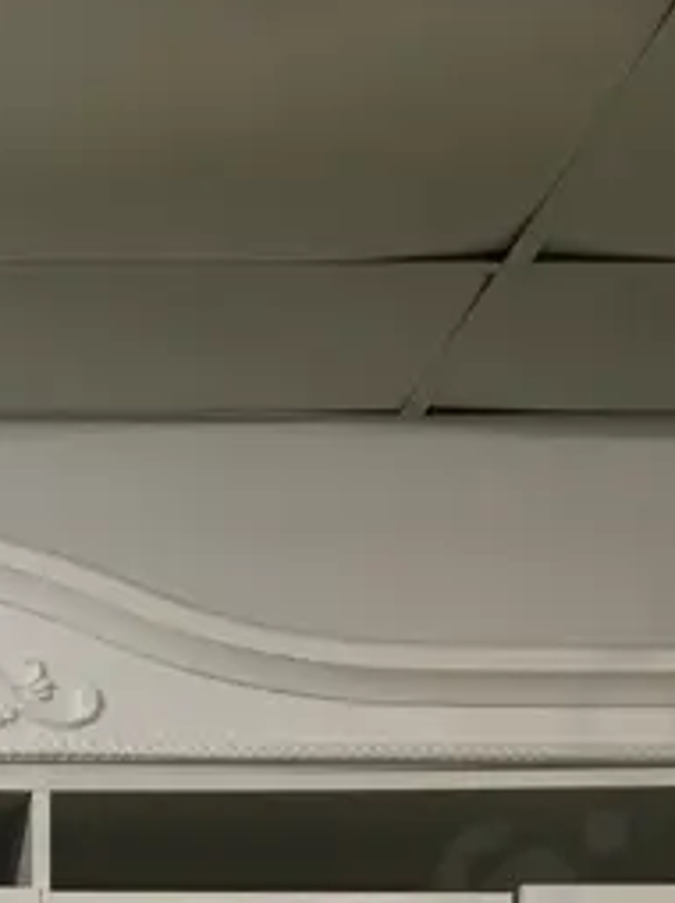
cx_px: -117
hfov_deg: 12.4
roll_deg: +1.3
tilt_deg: -6.4
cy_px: 1714
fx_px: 3047
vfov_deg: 14.4
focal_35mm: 117
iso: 32
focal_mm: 4.15
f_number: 2.2
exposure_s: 1/33
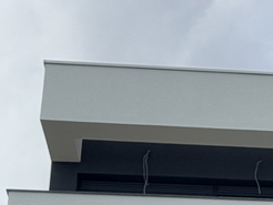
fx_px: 1847
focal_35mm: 234
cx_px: 598
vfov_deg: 6.2
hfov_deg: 8.0
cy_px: 379
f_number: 1.78
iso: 64
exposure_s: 1/3257
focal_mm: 6.76
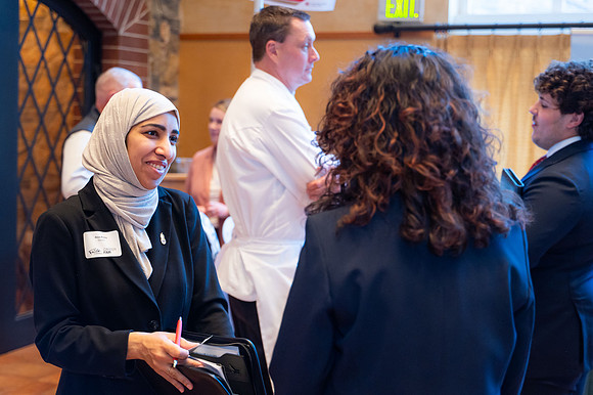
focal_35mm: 53
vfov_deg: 25.3
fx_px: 880
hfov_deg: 37.2
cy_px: 186
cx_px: 282
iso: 2500
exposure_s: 1/80
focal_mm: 49
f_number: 2.8
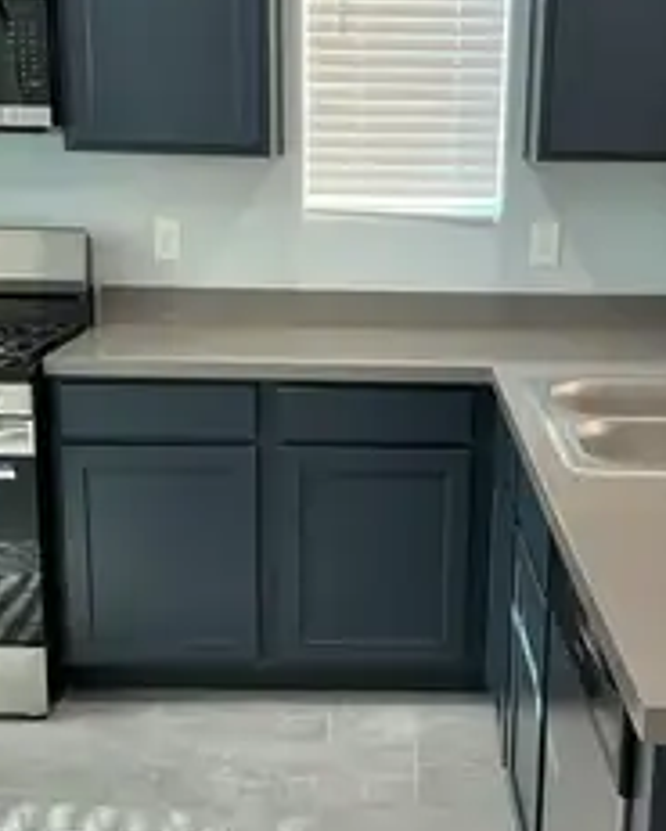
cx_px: 392
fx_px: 1207
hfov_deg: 30.8
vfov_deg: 38.0
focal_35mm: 49
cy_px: 432
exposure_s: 1/60
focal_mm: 3
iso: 100
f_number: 1.8
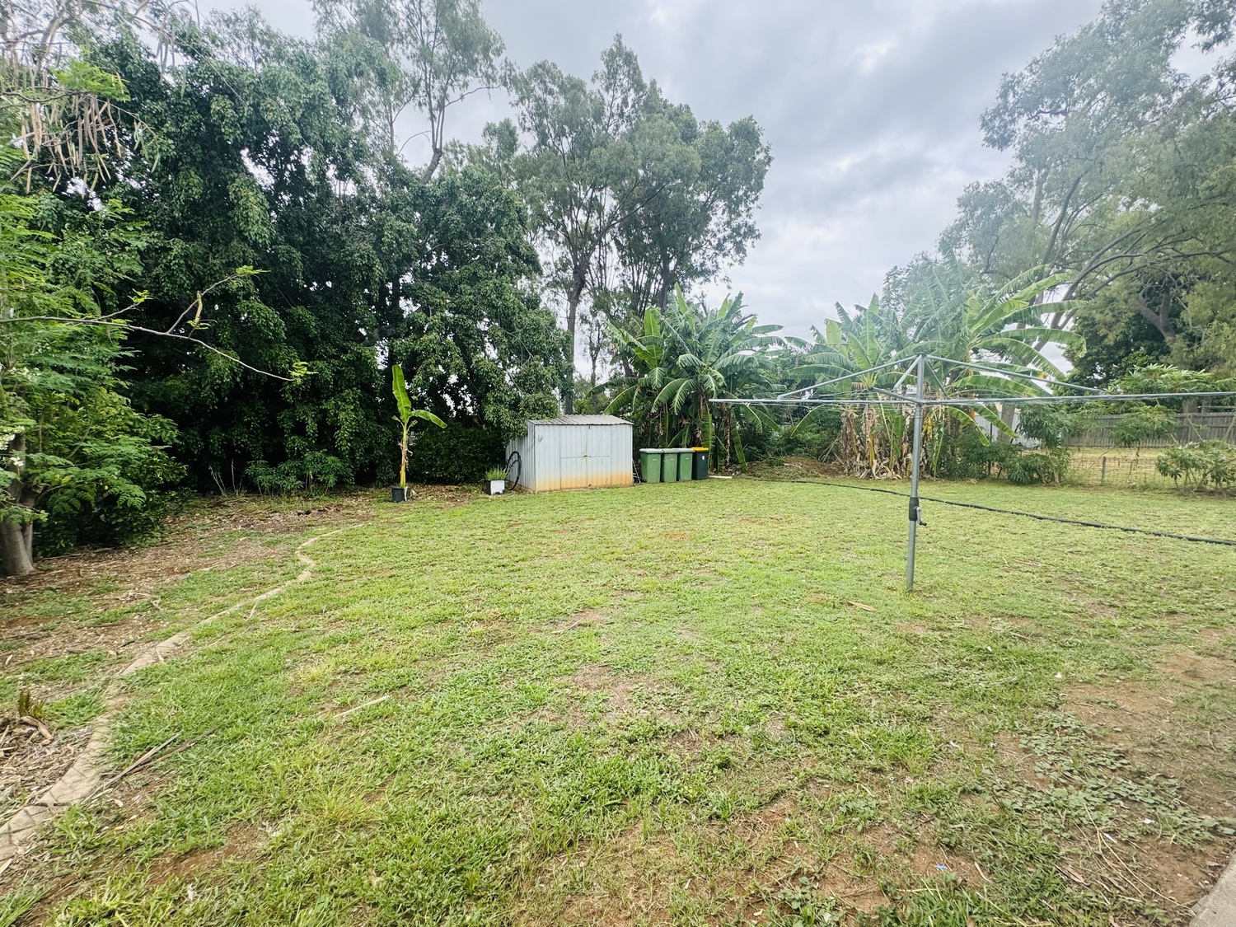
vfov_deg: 85.7
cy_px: 464
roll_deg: -0.1
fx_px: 500
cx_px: 618
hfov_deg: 102.1
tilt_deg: -4.2
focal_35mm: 14
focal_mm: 2.22
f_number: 2.2
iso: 40
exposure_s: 1/312
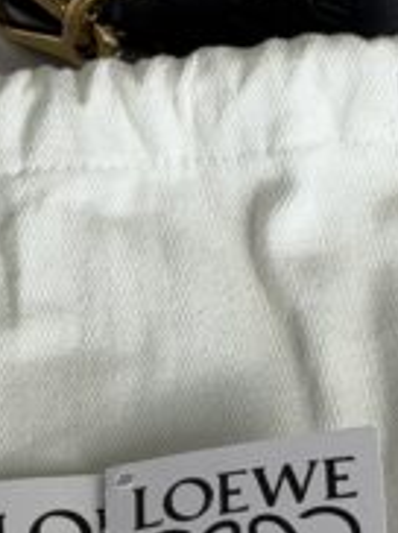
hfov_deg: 7.0
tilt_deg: -51.0
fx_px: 3242
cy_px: 217
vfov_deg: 9.4
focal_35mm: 211
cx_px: 117
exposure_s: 1/120
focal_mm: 6.76
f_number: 1.78
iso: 80
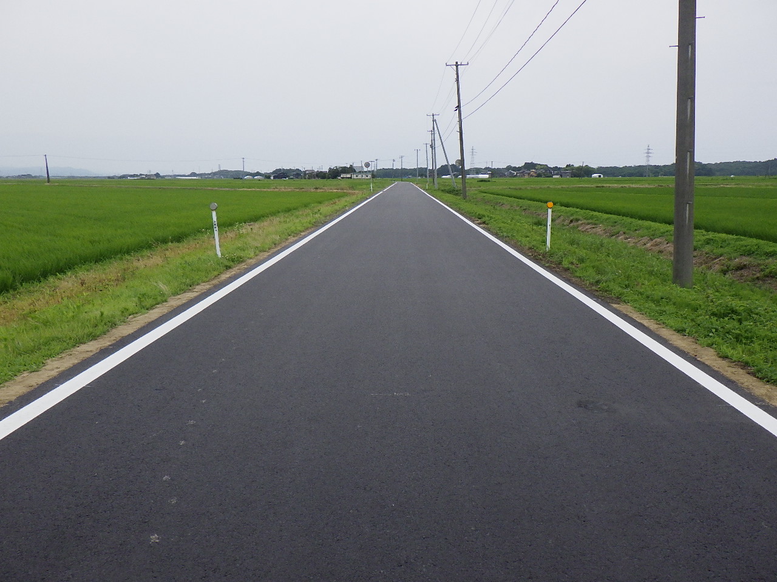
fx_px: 628
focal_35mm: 28
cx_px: 388
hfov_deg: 63.4
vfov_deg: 49.7
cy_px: 291
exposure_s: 1/1000
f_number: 4.2
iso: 250
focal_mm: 5
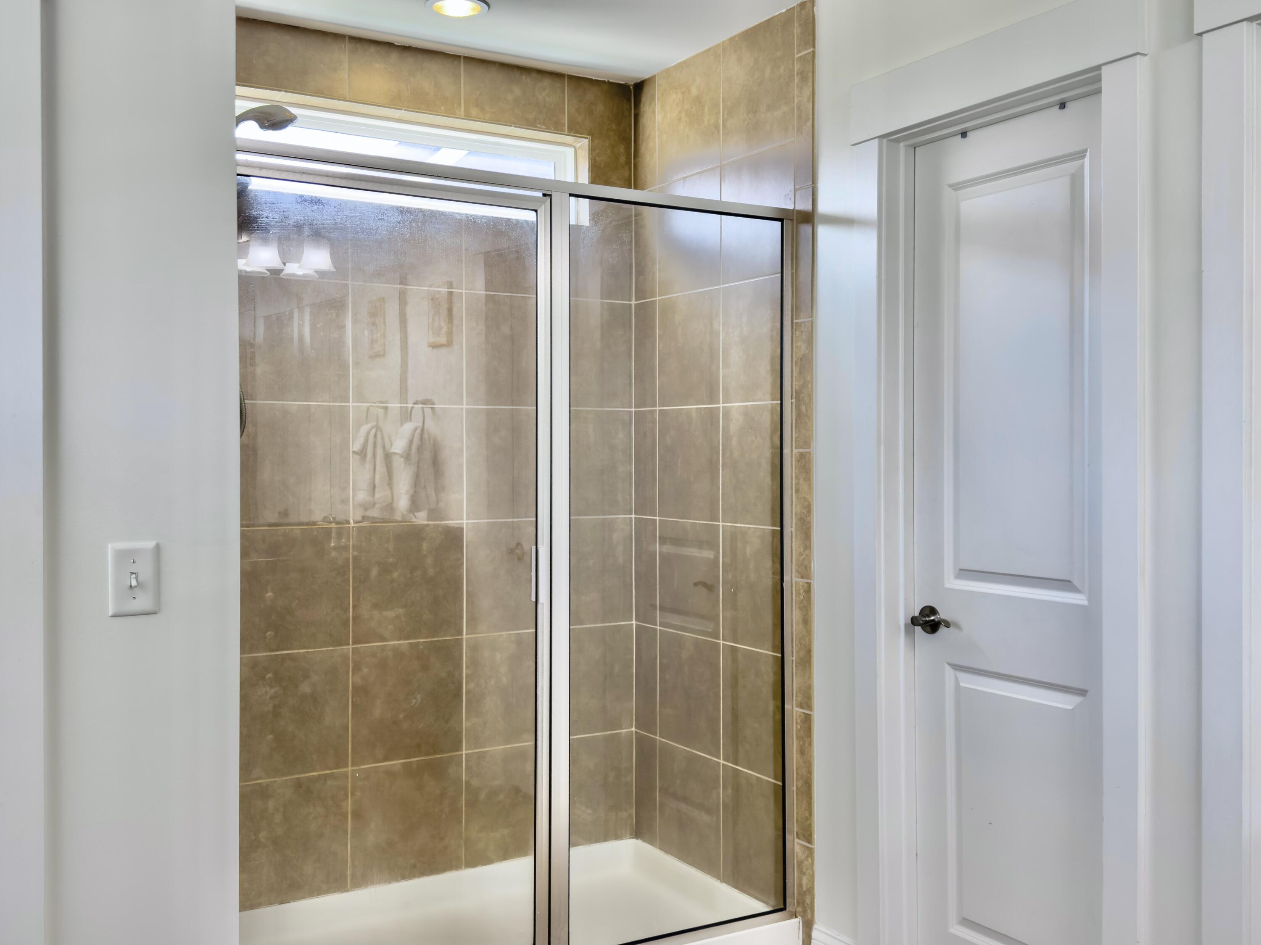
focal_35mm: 36
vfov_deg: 39.6
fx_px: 1311
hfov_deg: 51.4
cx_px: 630
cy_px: 472
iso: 100
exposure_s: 1/190
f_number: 1.8
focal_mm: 6.76
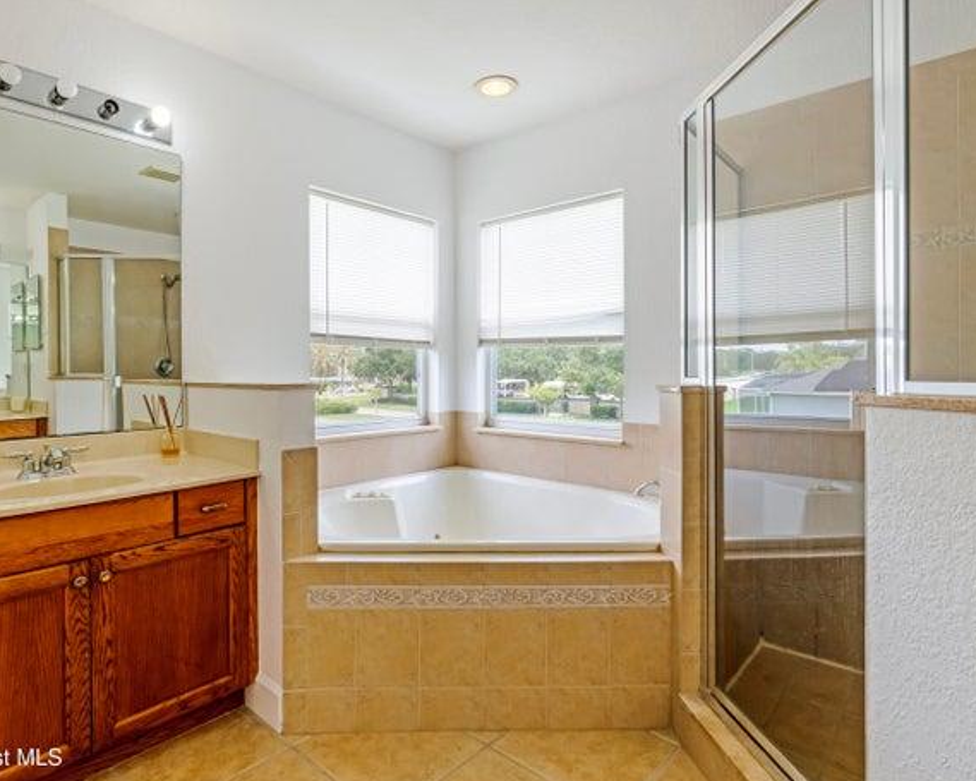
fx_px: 566
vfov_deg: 69.2
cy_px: 383
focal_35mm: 20
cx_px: 422
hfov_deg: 81.1
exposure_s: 1/500
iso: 250
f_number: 9
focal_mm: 11
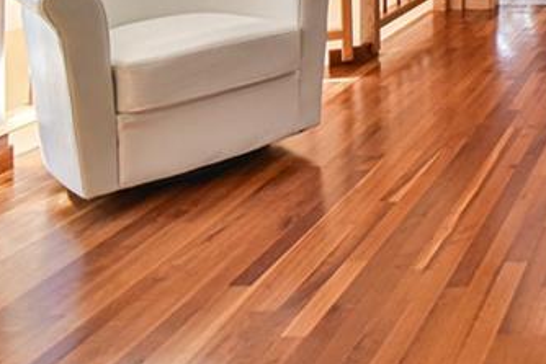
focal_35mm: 49
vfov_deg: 22.9
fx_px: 743
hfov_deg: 30.0
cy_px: -169
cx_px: 747
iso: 1600
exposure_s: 1/125
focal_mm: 16
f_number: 5.6
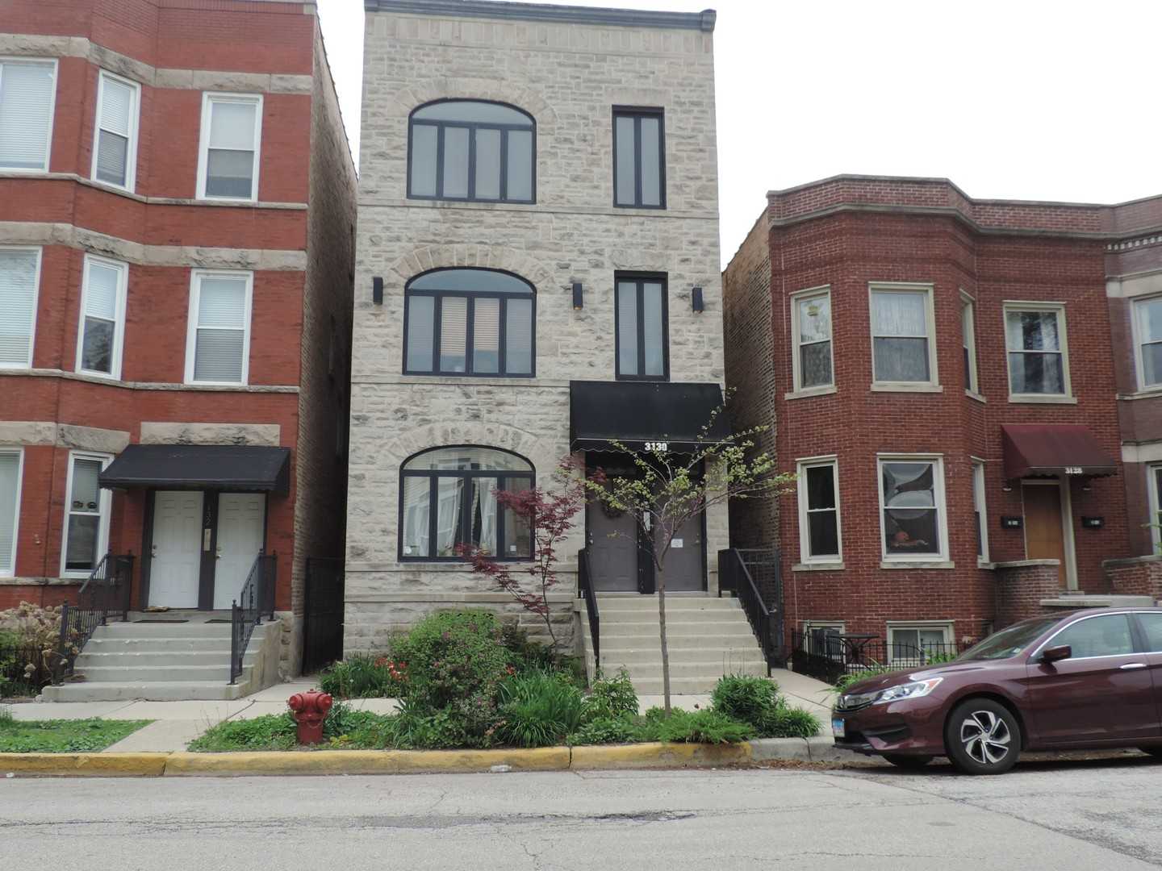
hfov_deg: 71.6
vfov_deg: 56.8
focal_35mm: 24
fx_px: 806
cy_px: 436
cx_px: 581
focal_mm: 4.3
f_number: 3
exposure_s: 1/200
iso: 80
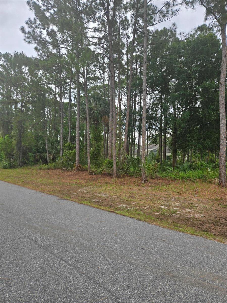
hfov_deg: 58.9
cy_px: 152
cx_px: 114
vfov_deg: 73.9
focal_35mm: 23
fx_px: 201
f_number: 1.8
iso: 40
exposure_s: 1/2921
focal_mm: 5.4
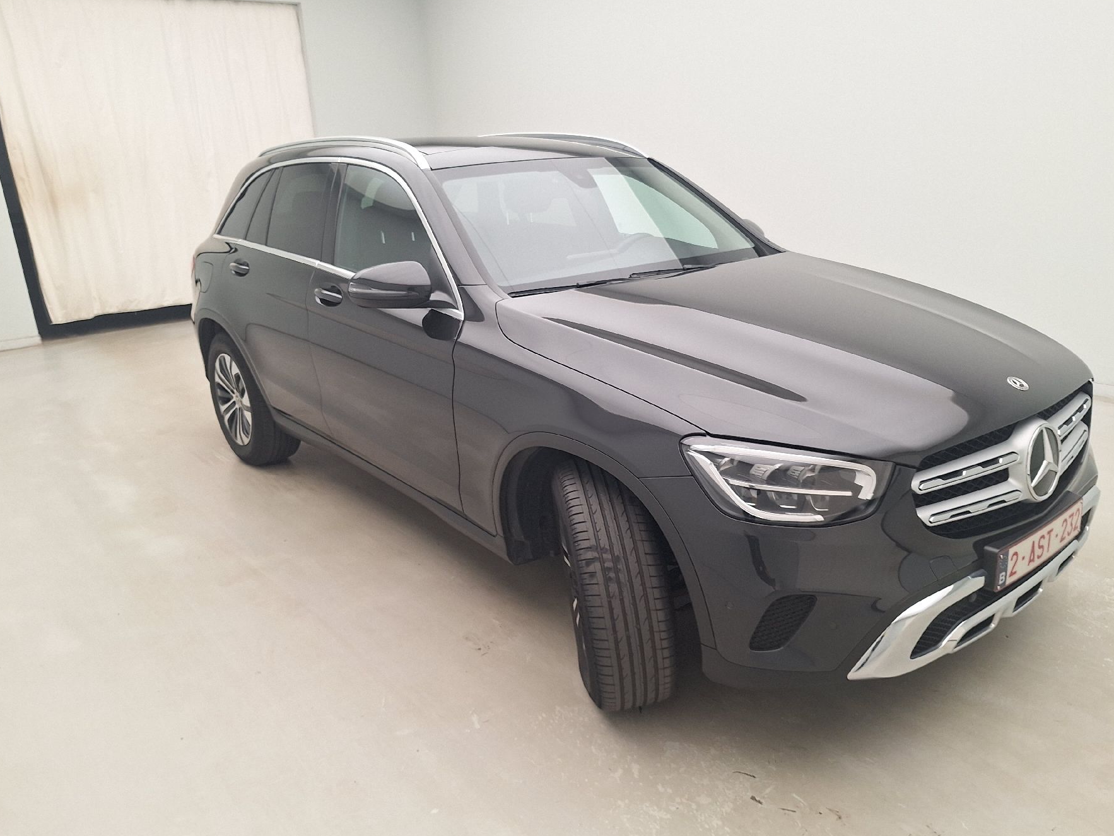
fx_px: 805
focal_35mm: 25
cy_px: 435
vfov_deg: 54.9
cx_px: 568
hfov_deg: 69.4
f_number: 1.8
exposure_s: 1/100
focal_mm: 5.54
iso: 50
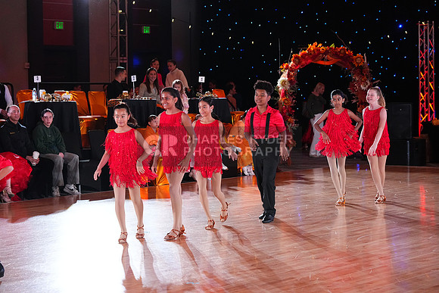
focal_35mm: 94
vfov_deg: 14.6
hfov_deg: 21.7
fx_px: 1146
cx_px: 220
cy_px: 146
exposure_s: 1/400
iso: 5000
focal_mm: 94
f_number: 5
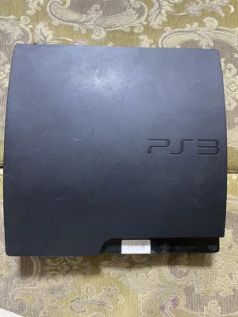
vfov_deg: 67.3
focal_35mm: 26
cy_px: 158
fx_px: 238
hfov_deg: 53.1
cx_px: 119
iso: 250
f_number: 1.8
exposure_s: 1/50
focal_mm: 4.25
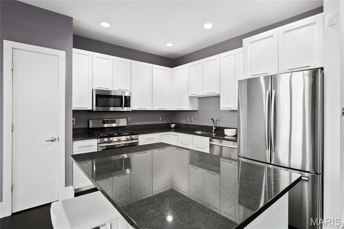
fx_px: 172
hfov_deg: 90.0
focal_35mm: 18
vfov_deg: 67.3
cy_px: 114
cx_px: 172
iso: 400
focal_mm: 9
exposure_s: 1/5
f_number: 7.1
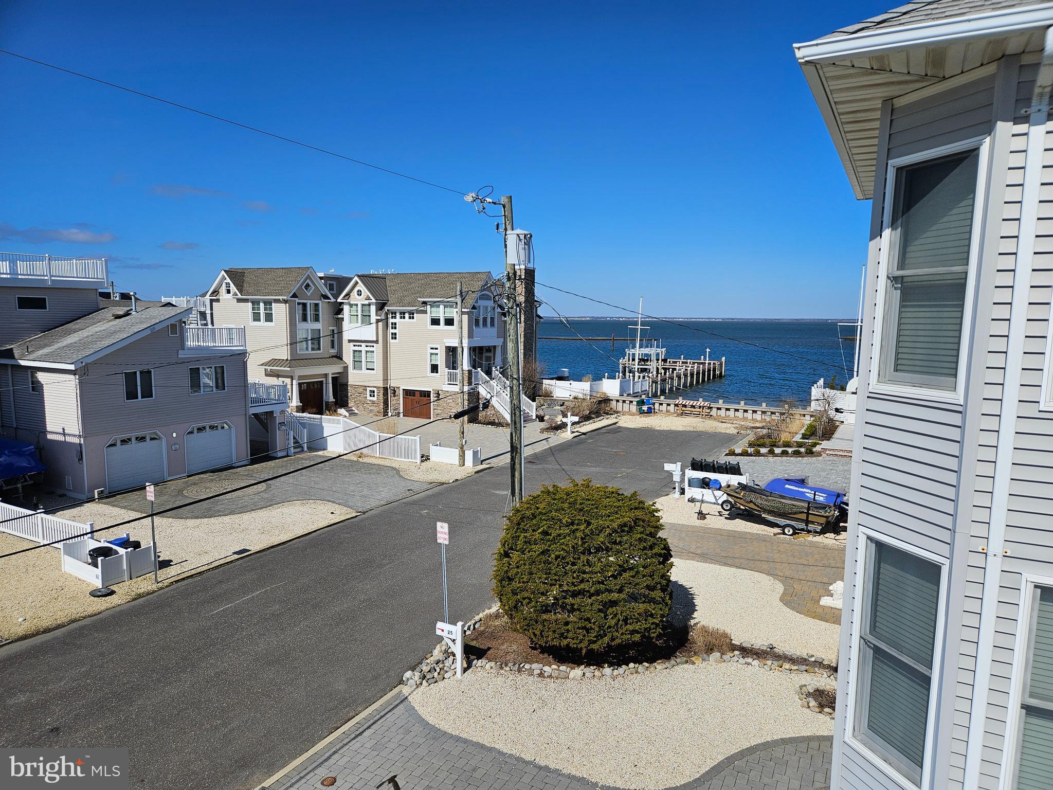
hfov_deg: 73.9
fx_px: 700
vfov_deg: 58.9
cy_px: 395
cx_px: 526
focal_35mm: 23
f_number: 1.8
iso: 25
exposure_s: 1/4131
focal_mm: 5.4
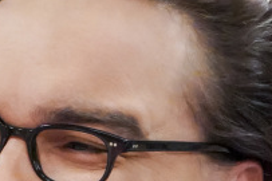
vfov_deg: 1.2
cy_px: 375
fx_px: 8938
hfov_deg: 1.7
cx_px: 47
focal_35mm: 1184
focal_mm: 200
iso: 12800
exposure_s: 1/160
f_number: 7.1
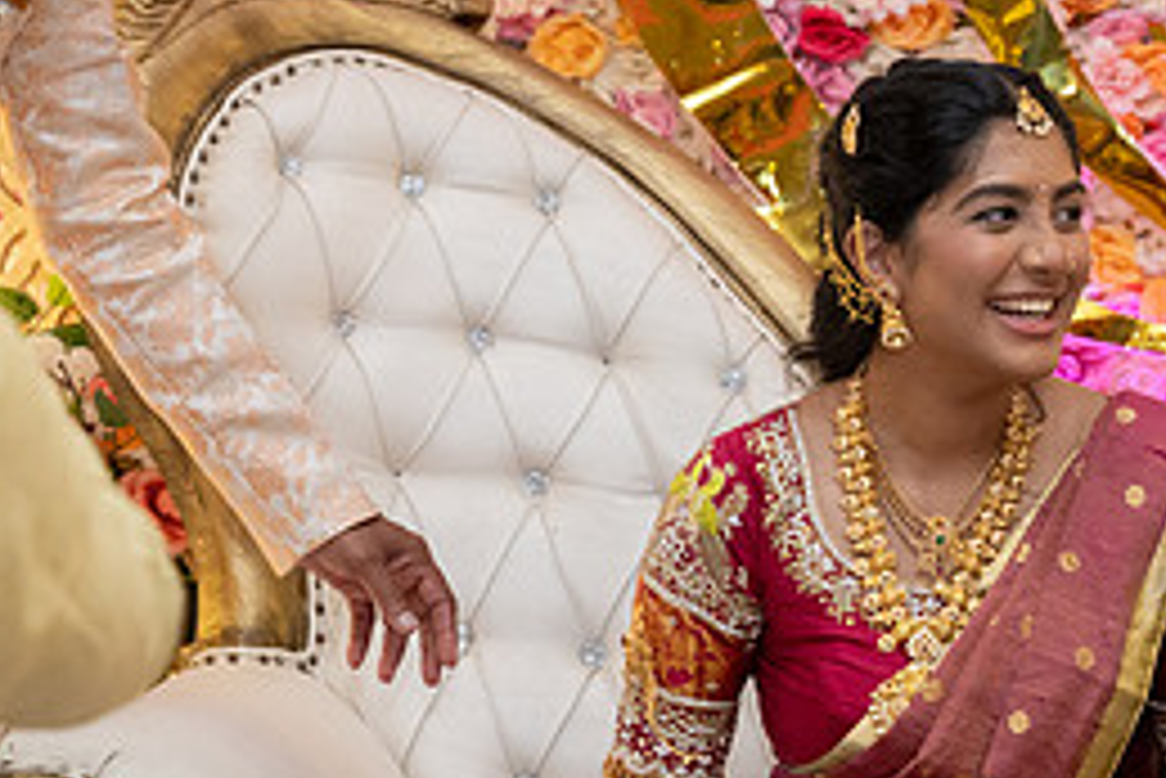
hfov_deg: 12.6
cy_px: 524
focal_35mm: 160
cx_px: 1297
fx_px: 5185
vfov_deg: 8.6
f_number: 4.5
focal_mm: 70
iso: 1600
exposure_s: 1/160
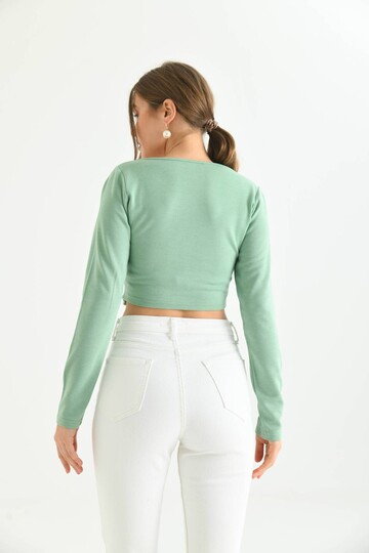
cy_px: 276
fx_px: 799
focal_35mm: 52
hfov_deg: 26.0
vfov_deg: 38.2
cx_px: 184
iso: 160
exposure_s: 1/125
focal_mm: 52
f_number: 5.6
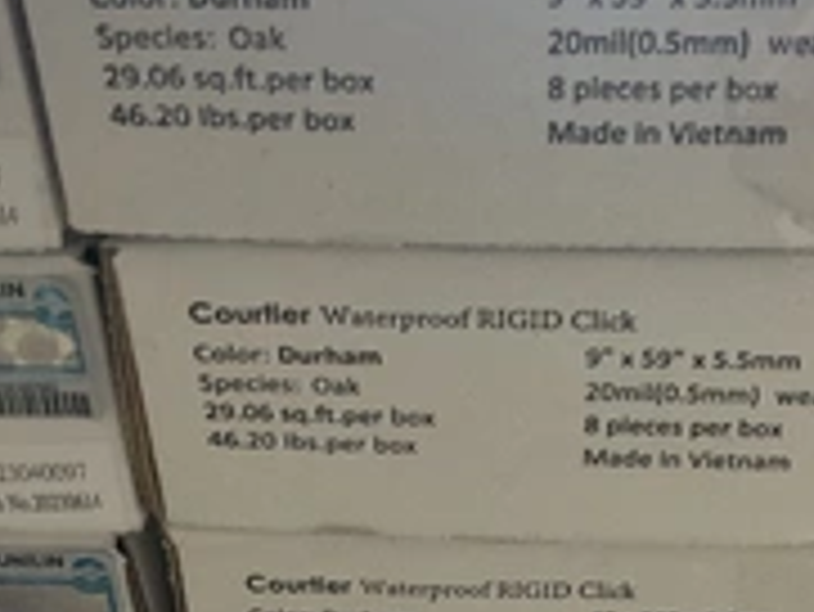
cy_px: 414
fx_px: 1506
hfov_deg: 29.9
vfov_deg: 22.8
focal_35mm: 64
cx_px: 567
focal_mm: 3
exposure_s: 1/60
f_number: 1.8
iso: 160
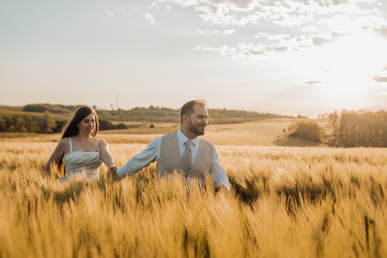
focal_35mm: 45
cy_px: 131
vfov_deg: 29.6
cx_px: 233
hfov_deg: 43.1
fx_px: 487
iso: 100
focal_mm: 35
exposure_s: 1/800
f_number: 2.8
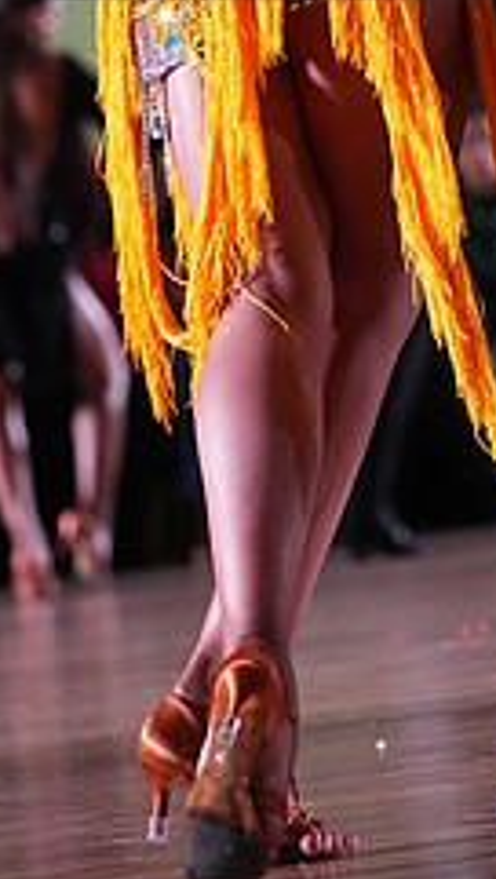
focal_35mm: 491
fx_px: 11452
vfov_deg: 4.4
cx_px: 498
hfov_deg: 2.5
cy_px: -120
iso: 10000
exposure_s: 1/400
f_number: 5.6
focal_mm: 195
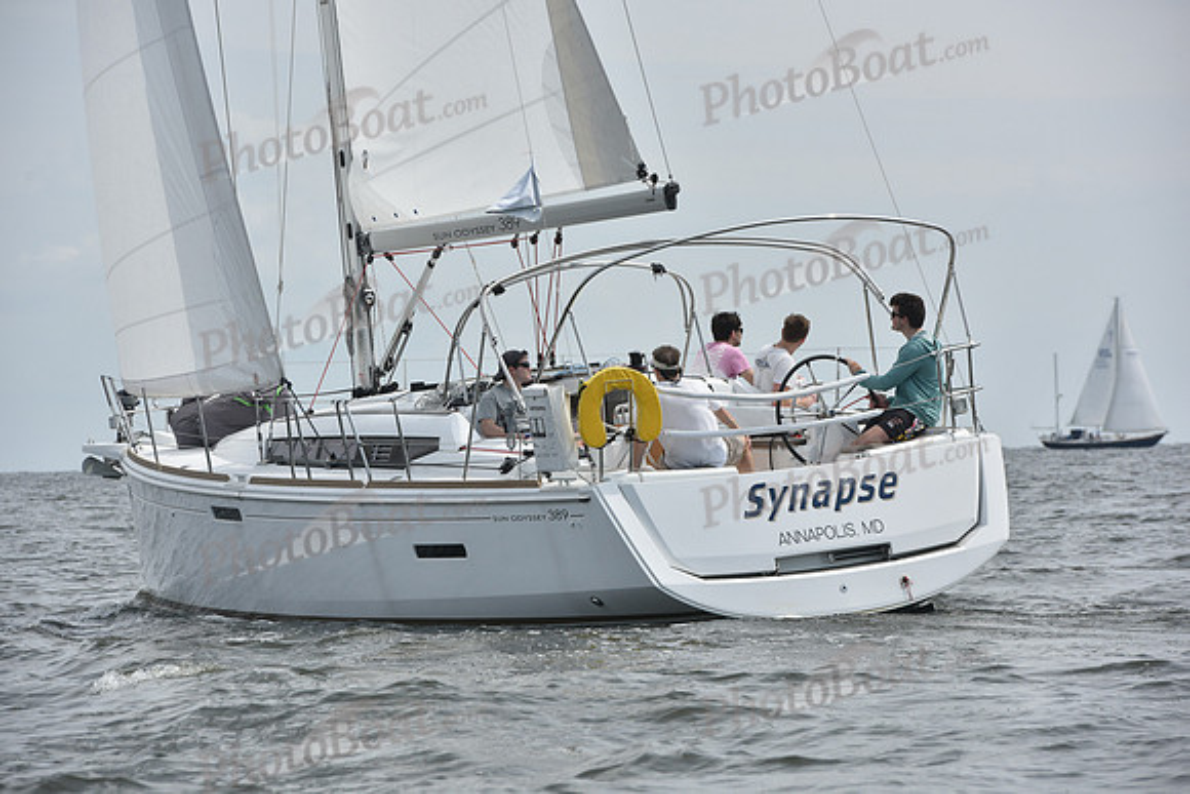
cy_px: 397
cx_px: 595
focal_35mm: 200
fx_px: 6612
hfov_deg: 10.3
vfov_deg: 6.9
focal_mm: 200
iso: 320
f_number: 9
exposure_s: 1/1250
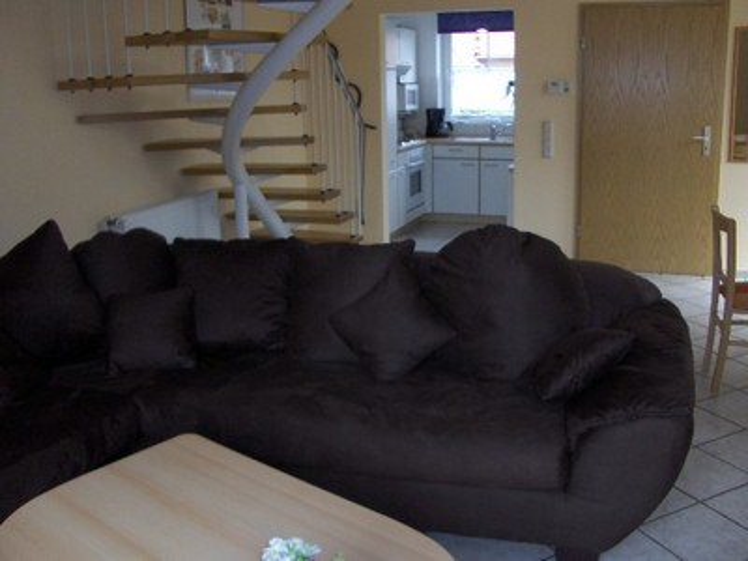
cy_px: 280
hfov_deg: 52.6
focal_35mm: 35
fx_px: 756
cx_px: 374
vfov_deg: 40.7
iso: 100
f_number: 2.6
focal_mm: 5.8
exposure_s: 1/60
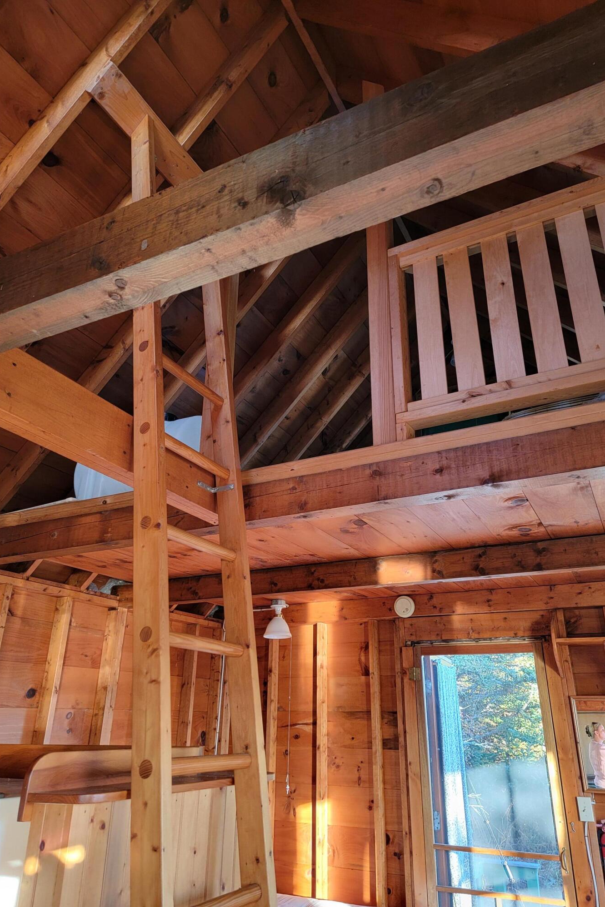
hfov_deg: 51.2
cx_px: 335
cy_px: 453
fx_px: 630
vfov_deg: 71.5
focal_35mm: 25
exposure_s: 1/40
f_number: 1.8
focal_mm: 6.7
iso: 200
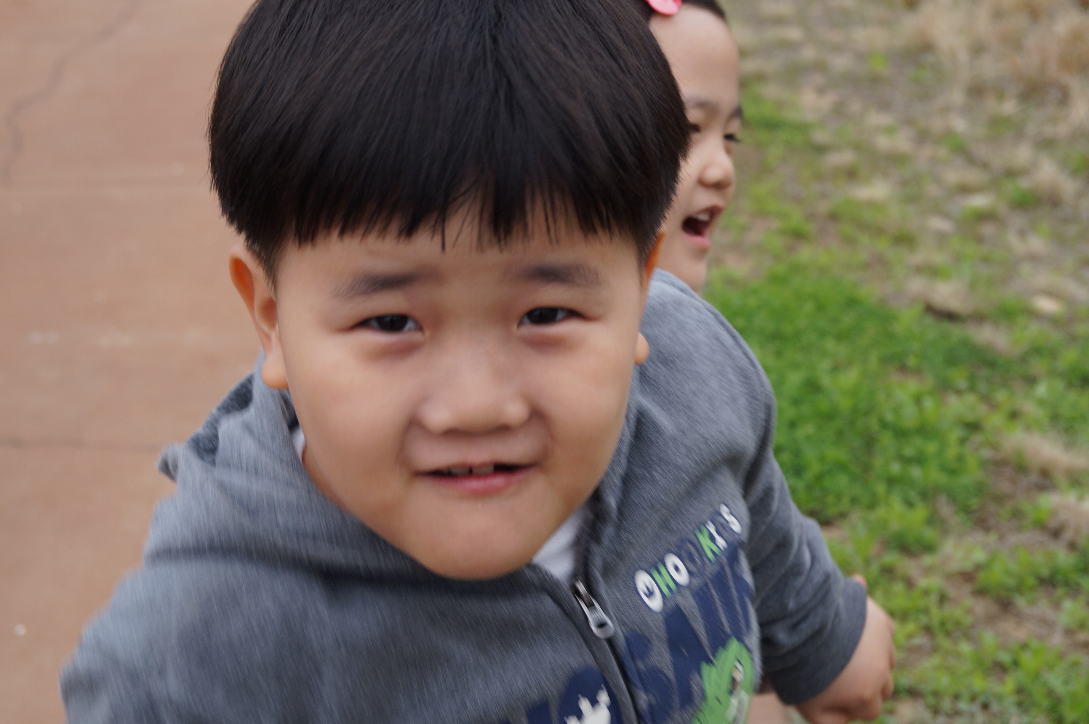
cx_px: 544
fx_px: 2040
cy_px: 362
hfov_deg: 29.9
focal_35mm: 68
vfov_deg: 20.1
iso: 100
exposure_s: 1/100
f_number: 6.3
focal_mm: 45
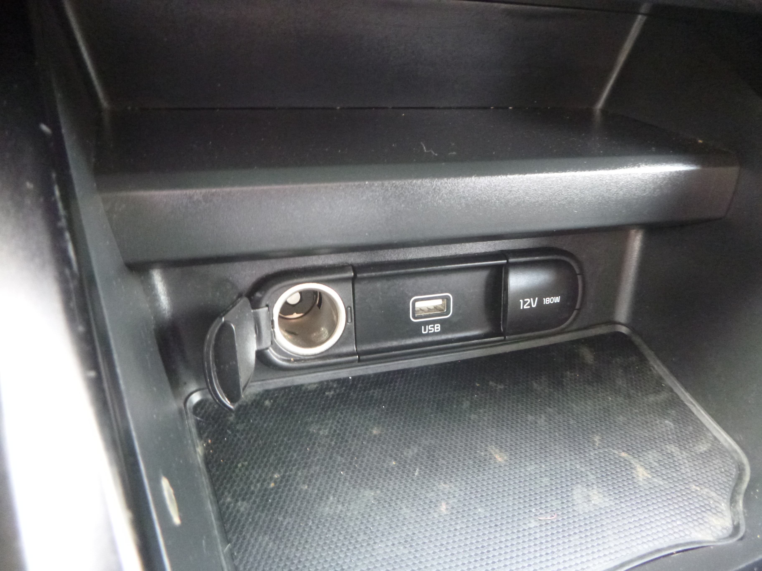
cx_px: 381
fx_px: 550
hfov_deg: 69.4
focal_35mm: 25
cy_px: 286
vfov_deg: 54.9
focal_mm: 4.5
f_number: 3.9
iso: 800
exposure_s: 1/8
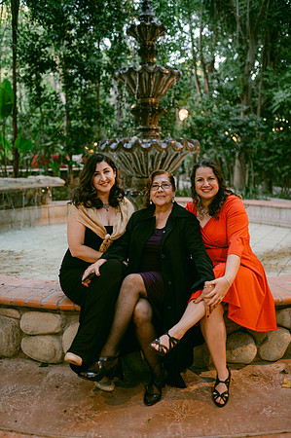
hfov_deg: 37.8
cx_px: 146
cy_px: 219
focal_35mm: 35
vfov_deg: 54.5
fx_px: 425
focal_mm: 35
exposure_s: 1/160
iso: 640
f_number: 1.8
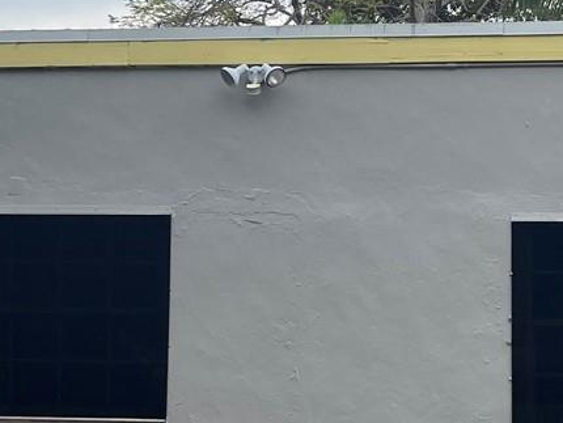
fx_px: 1513
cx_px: 409
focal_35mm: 93
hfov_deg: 20.9
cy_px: 245
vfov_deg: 15.9
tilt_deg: +0.4
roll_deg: -1.2
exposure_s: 1/1821
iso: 32
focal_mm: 5.1
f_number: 1.6
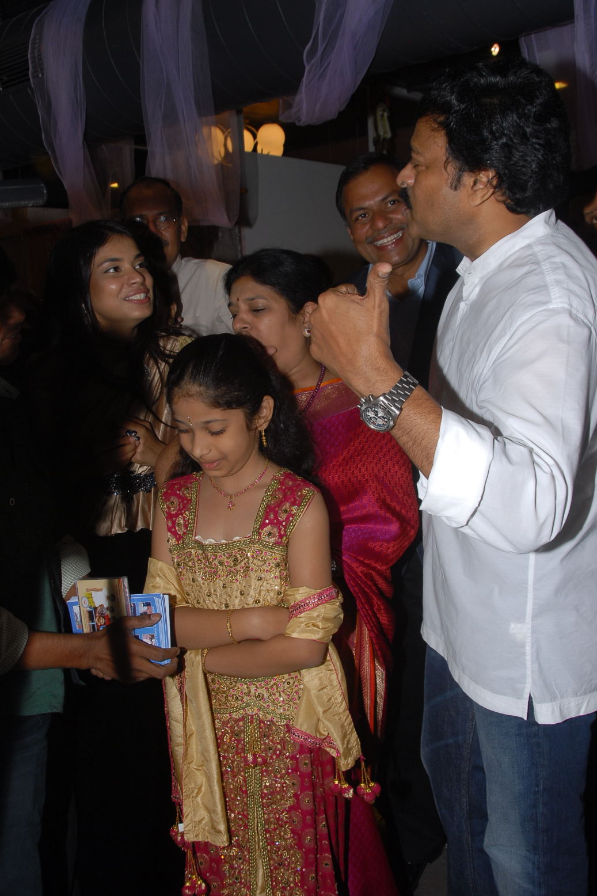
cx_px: 301
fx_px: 846
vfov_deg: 55.8
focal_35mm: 34
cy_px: 439
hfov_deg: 38.9
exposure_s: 1/125
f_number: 8
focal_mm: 22
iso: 200
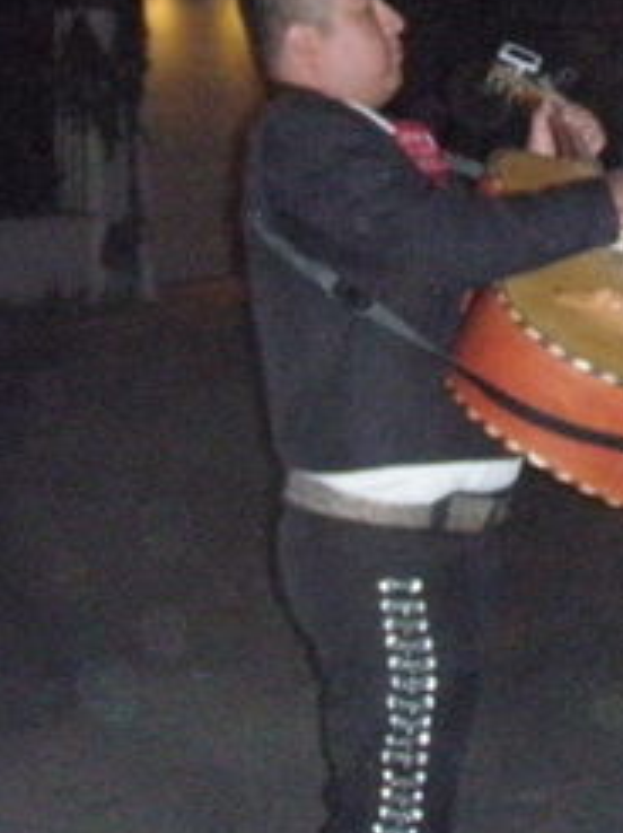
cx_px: 755
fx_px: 2380
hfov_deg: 14.4
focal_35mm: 99
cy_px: 54
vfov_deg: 19.4
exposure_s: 1/30
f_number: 3.5
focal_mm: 6.7
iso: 800
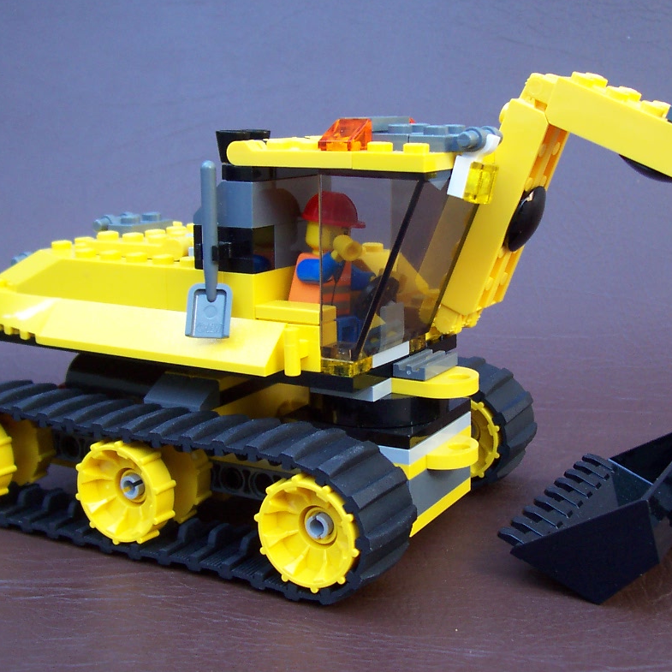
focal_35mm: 50
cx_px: 380
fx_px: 1098
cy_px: 333
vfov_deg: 34.0
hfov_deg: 34.0
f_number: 2.8
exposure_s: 1/60
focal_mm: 5.6
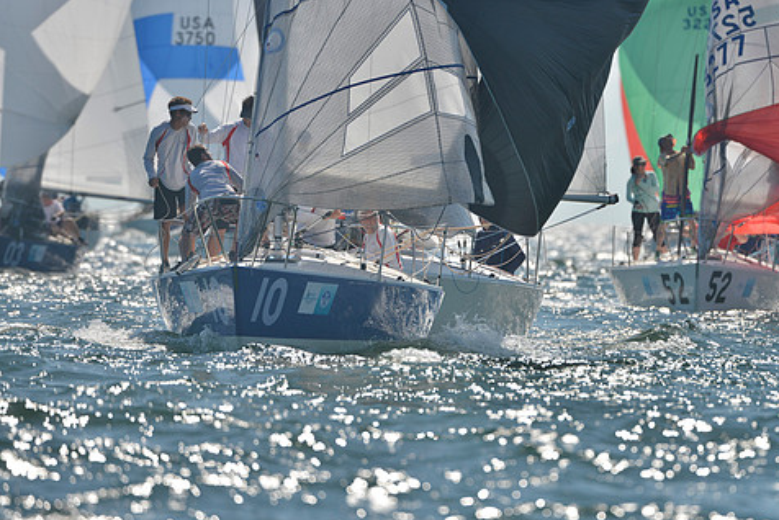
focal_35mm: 487
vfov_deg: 2.8
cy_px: 276
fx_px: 10544
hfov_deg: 4.2
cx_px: 422
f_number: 5
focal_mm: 400
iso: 200
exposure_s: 1/2500
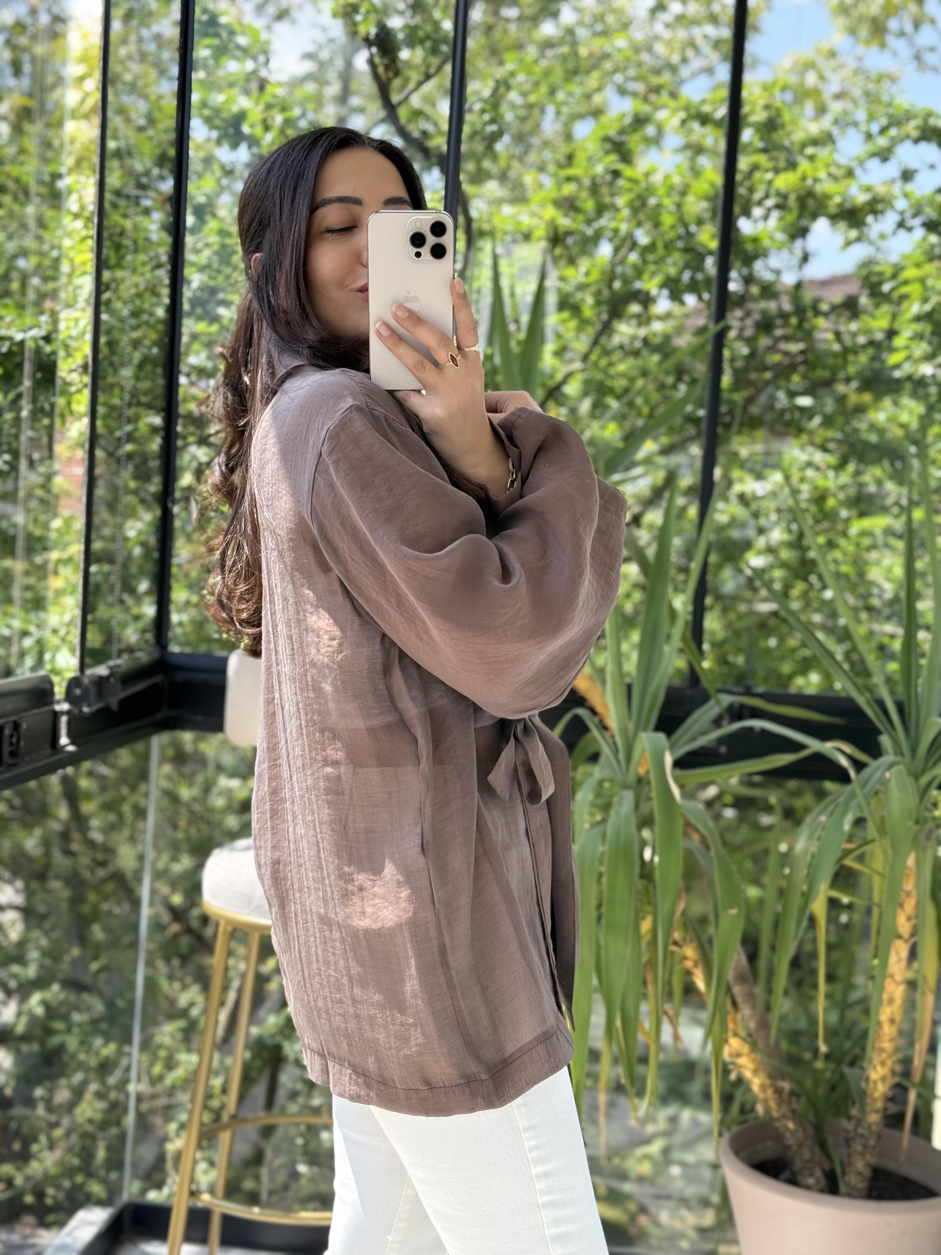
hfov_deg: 30.3
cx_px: 470
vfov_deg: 39.7
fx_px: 1740
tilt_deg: -19.5
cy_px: 628
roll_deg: -4.6
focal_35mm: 48
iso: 64
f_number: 1.78
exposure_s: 1/422
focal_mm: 6.76
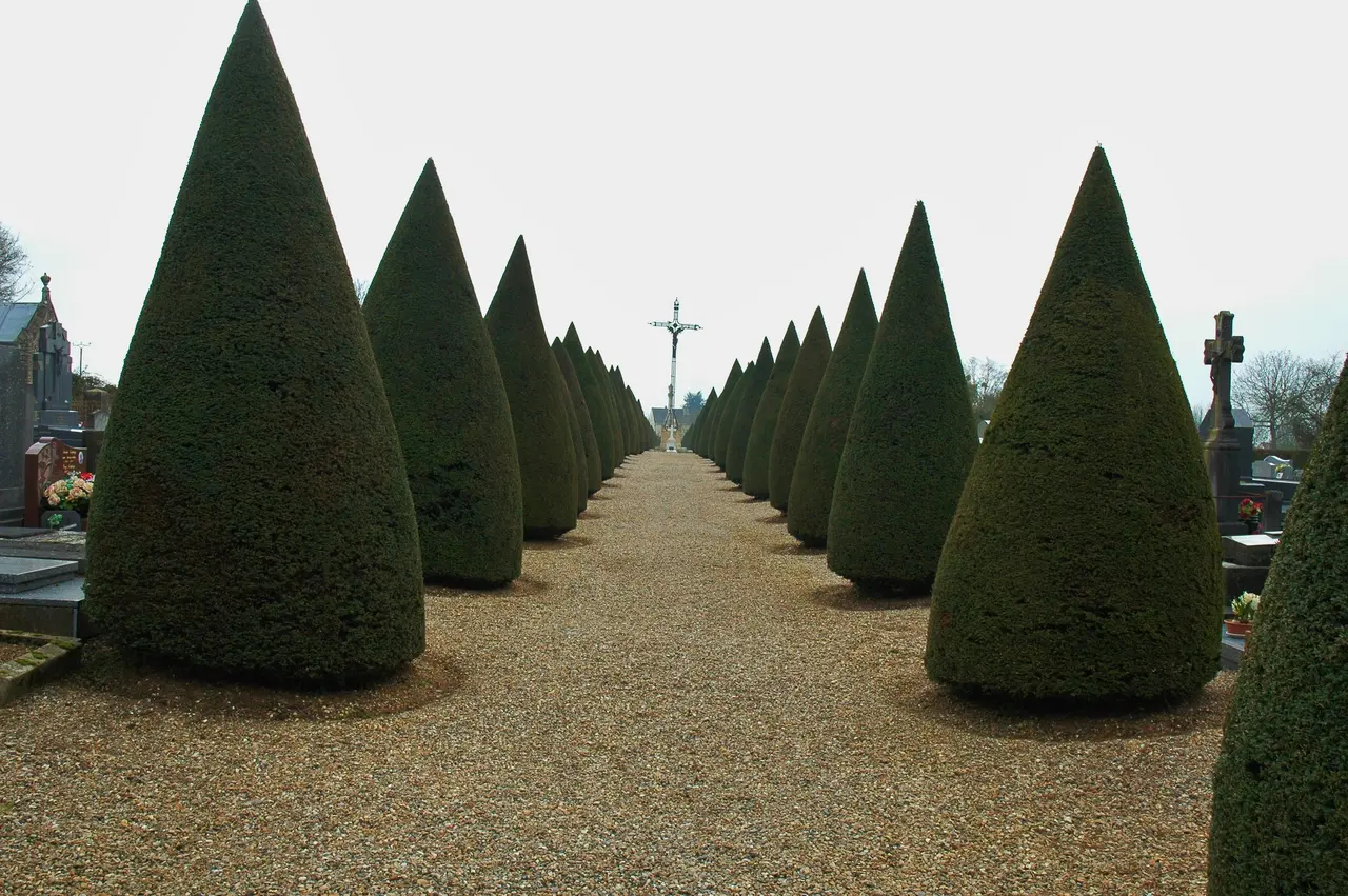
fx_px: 1235
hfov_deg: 57.3
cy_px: 448
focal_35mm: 33
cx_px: 674
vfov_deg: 39.9
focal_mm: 22
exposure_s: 1/160
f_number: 9
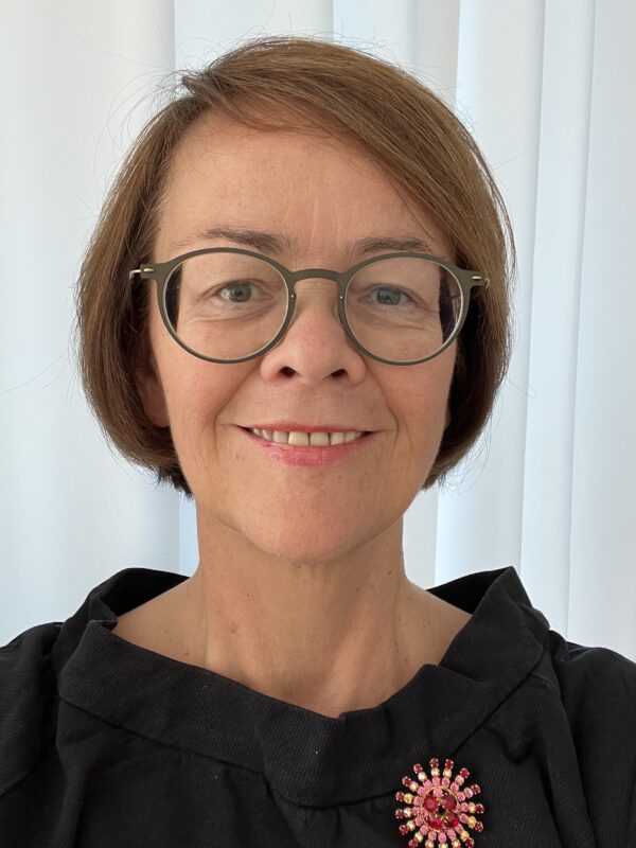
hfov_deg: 46.8
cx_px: 318
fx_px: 735
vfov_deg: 60.0
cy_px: 424
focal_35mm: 30
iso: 160
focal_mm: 2.71
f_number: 2.2
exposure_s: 1/60
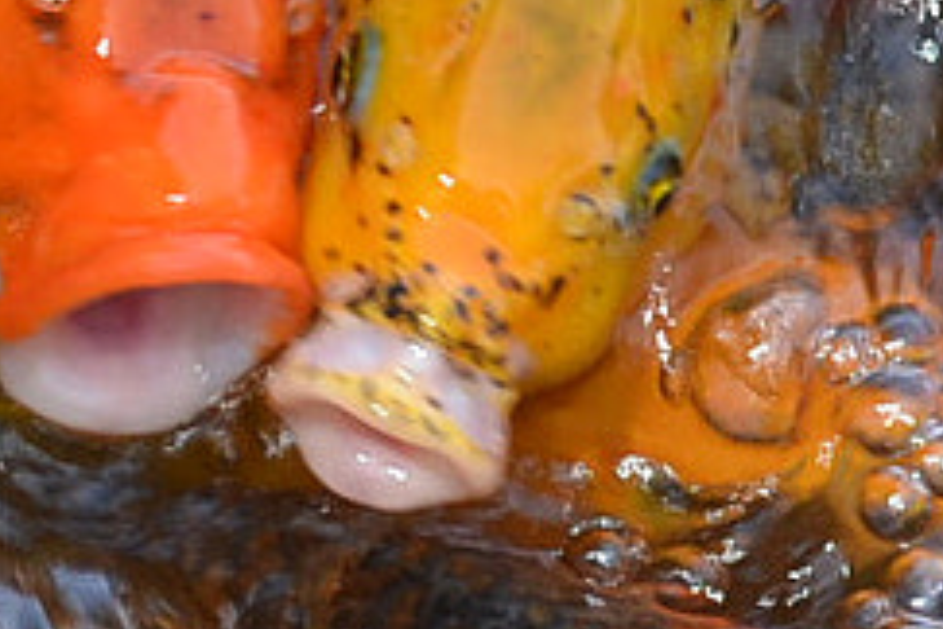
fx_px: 14256
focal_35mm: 544
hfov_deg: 3.7
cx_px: -1009
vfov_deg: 2.5
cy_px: 384
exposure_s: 1/125
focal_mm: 55
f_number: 5.6
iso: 200
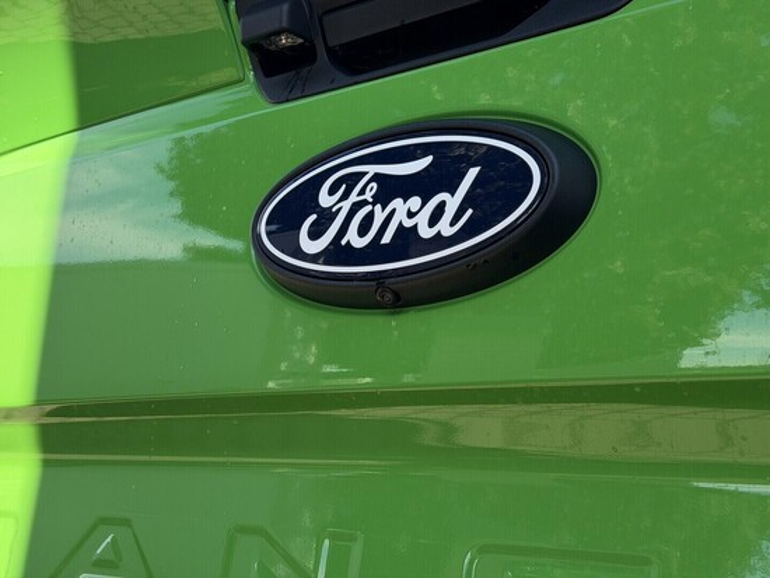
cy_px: 289
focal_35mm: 48
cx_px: 385
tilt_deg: +9.2
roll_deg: -3.1
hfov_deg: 39.6
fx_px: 1068
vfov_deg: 30.3
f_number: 1.78
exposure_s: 1/778
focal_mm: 6.76
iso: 64
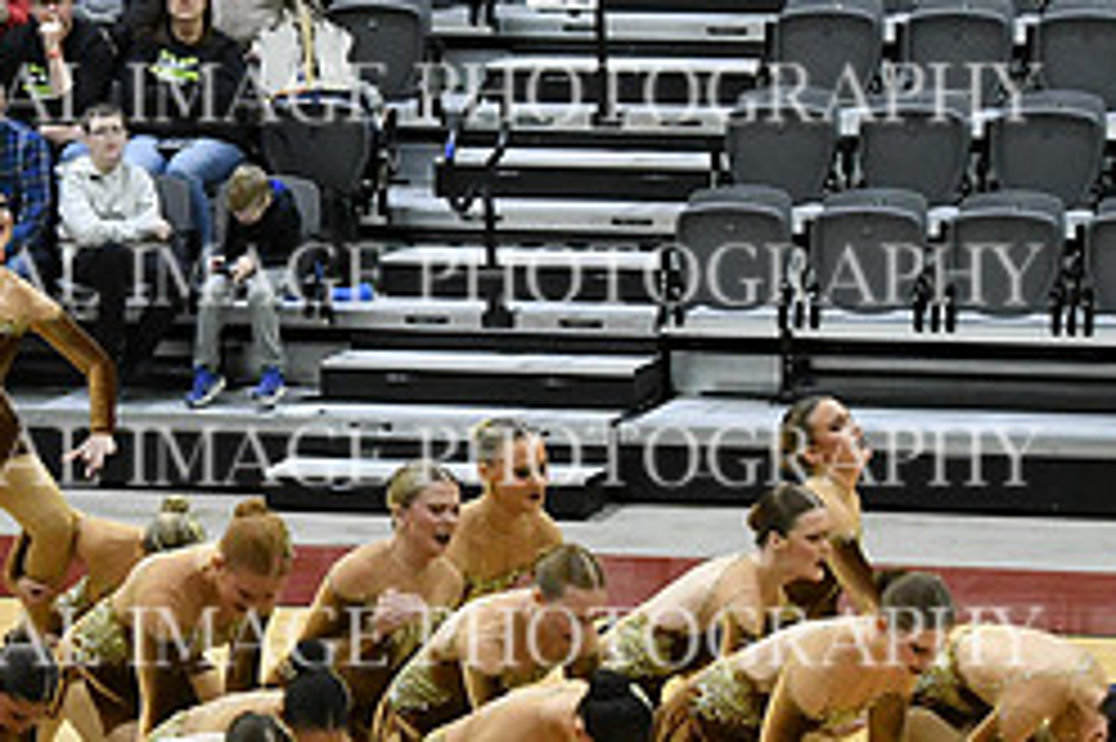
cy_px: 546
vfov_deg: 5.6
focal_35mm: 246
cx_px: 392
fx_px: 7621
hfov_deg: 8.4
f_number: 4
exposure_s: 1/400
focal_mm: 70
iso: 5000
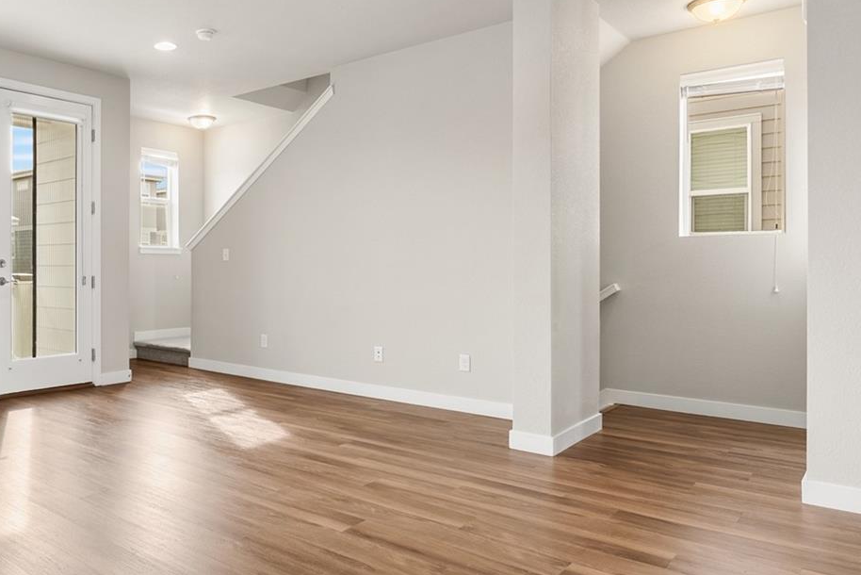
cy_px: 265
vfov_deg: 46.4
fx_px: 670
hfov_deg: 61.4
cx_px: 205
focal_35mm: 28
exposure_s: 1/4
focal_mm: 16
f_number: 8
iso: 200
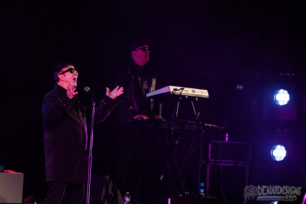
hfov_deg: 7.7
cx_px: 142
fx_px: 2279
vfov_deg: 5.1
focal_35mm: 268
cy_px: 95
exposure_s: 1/160
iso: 4000
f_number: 5.3
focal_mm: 250
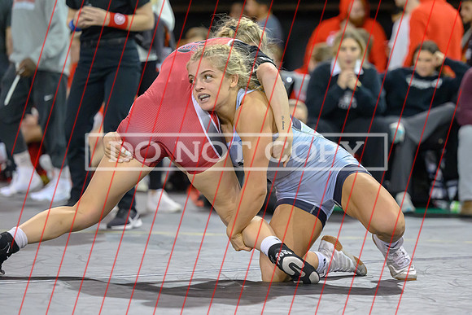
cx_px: 289
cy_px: 147
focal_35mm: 165
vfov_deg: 8.3
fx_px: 2169
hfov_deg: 12.4
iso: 6400
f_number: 2.8
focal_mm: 125
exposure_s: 1/800
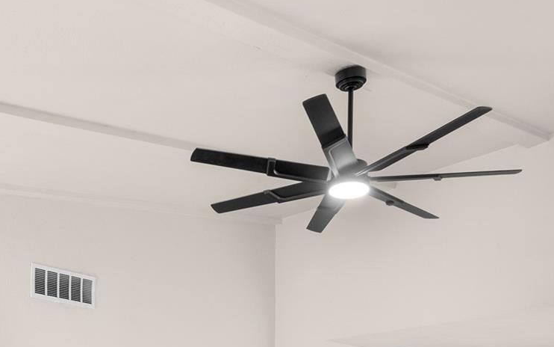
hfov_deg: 44.1
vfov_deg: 24.2
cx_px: 214
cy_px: 478
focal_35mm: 45
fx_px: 680
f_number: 7.1
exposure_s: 1/3
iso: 800
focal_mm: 16
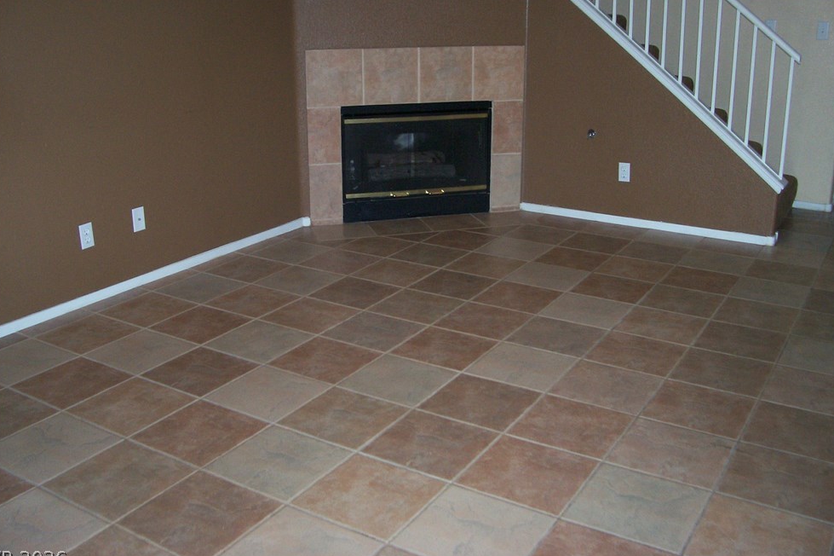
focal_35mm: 37
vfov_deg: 35.9
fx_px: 857
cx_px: 410
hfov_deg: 51.9
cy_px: 245
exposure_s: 1/112
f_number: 2.7
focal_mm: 5.6
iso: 140
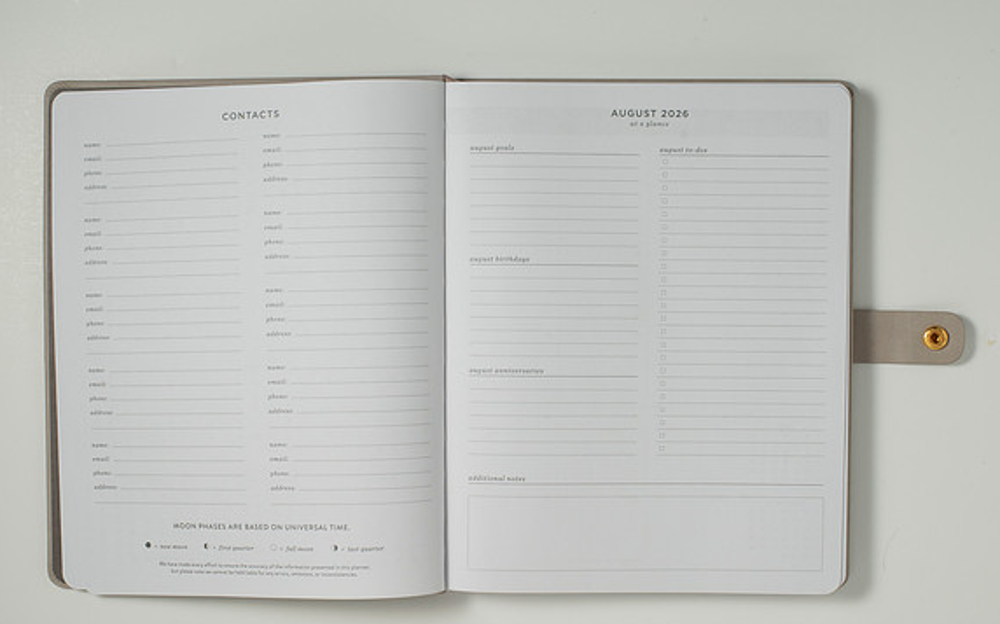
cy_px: 369
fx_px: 1662
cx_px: 490
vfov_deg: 21.2
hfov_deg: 33.5
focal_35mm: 61
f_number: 10
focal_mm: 50
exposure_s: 1/200
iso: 200
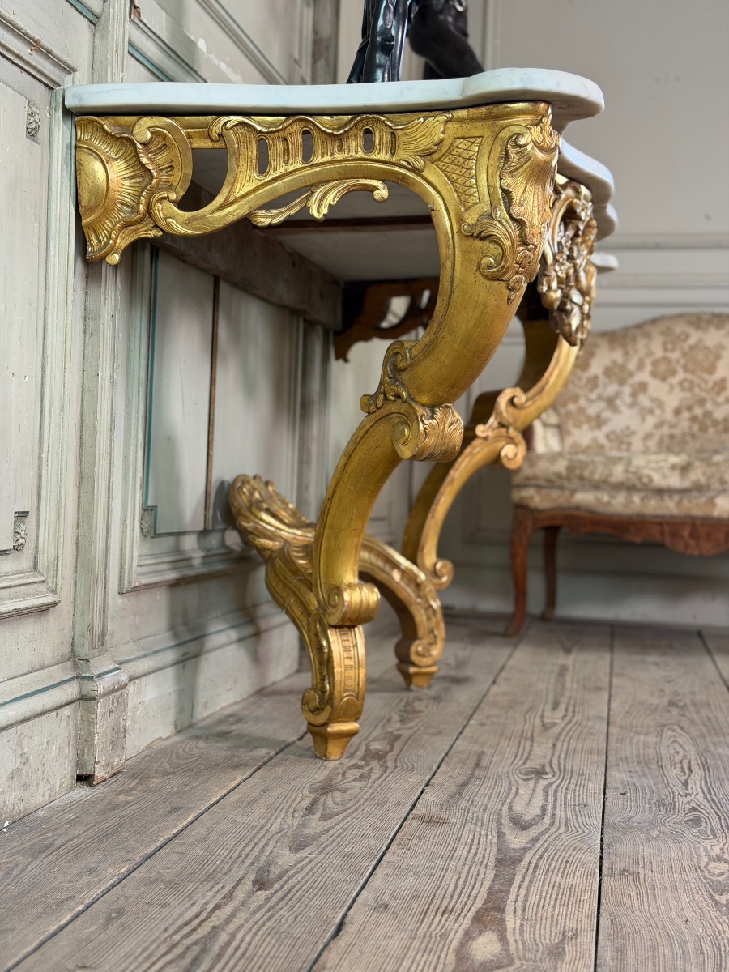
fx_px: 1348
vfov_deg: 39.7
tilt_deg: -0.5
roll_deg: -1.6
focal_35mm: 48
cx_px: 364
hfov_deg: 30.3
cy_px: 486
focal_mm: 6.76
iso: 160
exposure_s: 1/50
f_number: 1.78
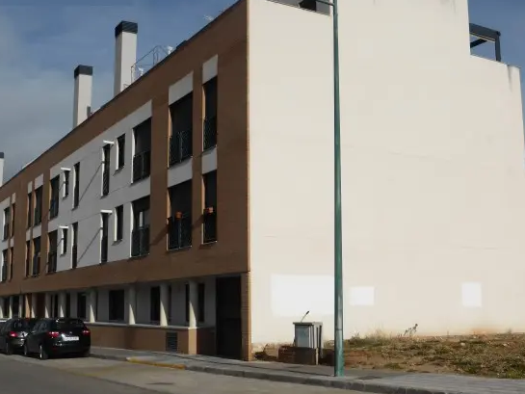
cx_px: 265
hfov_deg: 40.4
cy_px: 208
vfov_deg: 30.9
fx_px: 713
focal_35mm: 47
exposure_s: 1/2000
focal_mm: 6.9
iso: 100
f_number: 5
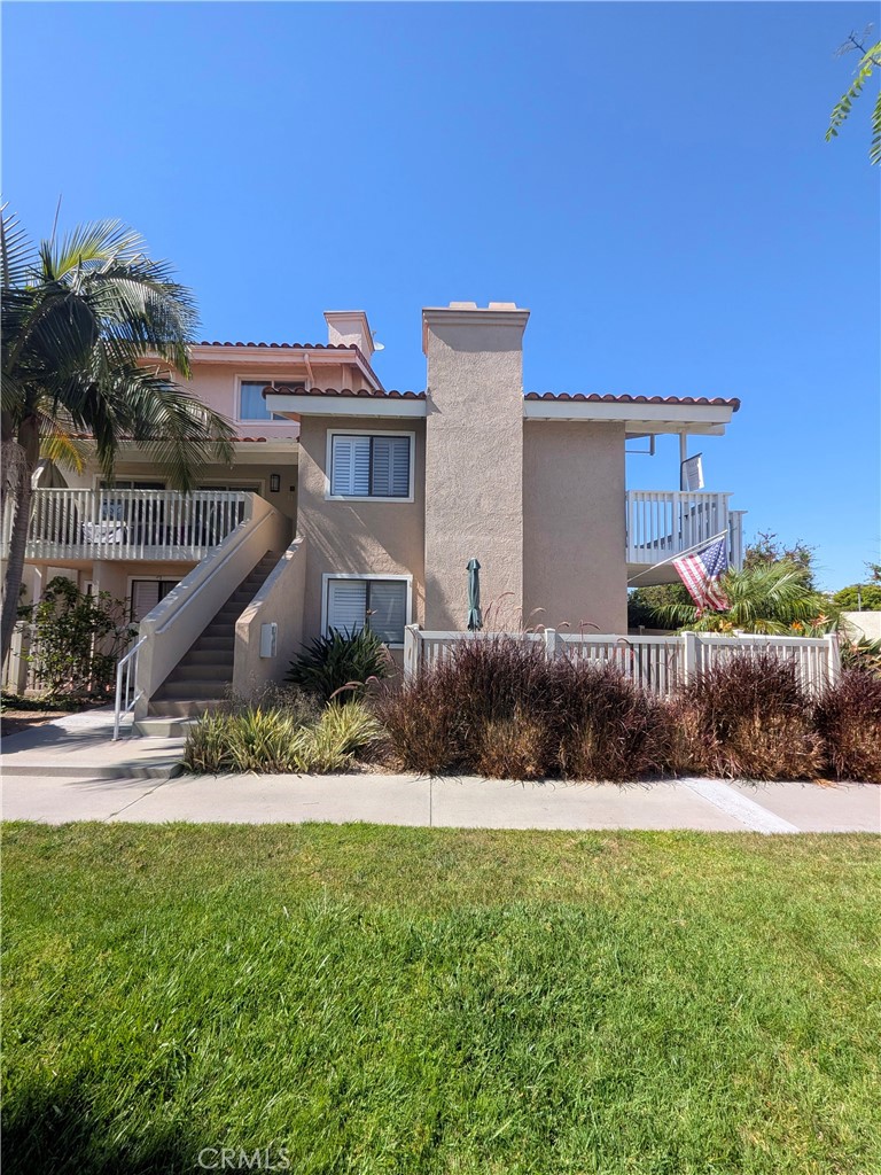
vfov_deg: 106.2
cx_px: 440
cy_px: 588
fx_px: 441
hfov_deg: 89.9
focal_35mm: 13
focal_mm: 1.54
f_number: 2.2
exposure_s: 1/1075
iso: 34
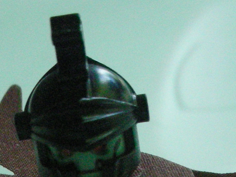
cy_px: 302
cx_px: 148
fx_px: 859
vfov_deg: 11.1
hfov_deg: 15.6
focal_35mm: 126
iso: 400
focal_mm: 5.8
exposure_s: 1/230
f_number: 3
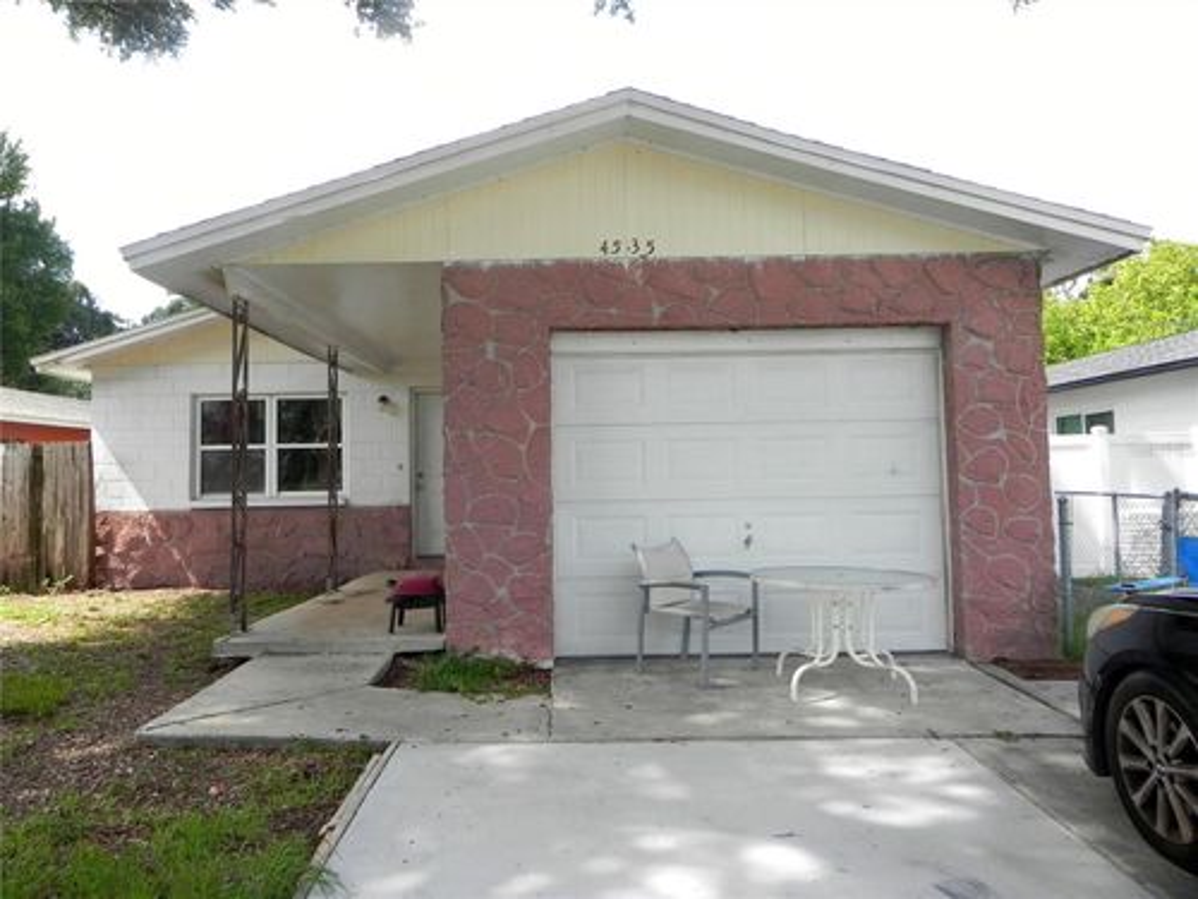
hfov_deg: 67.3
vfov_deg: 53.1
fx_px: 900
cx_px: 599
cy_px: 450
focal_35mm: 26
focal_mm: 4.6
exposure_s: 1/255
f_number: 5.6
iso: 160
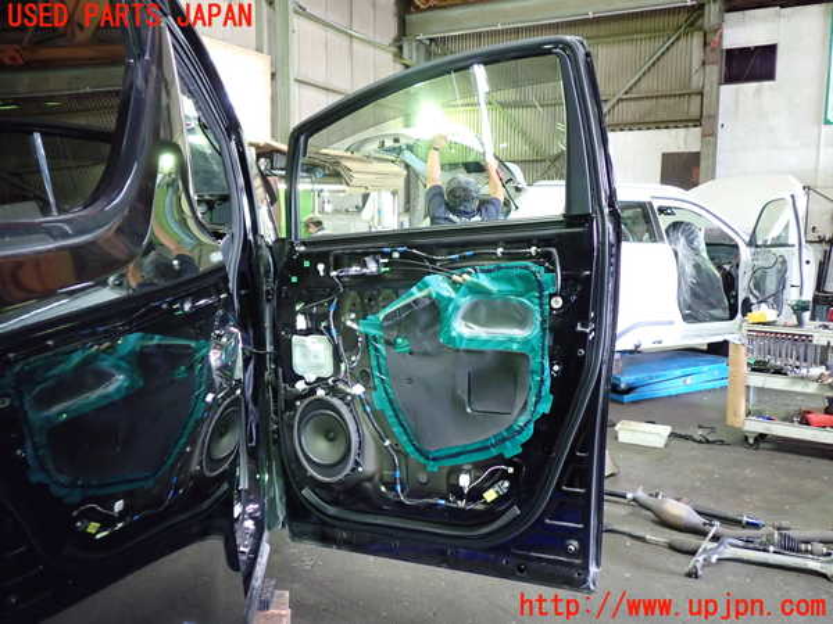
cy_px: 312
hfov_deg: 60.0
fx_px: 722
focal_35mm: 30
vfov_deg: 46.8
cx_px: 416
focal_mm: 5.4
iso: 500
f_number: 2.3
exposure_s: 1/30
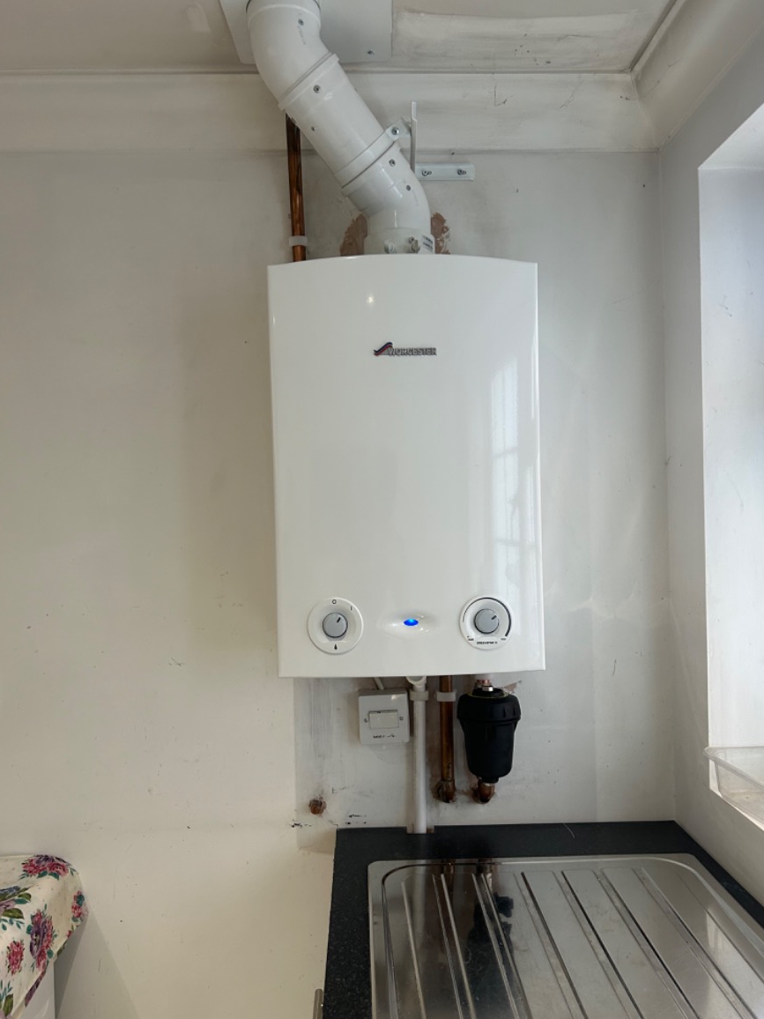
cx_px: 394
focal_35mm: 27
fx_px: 795
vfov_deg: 65.3
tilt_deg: -1.0
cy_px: 516
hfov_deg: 51.3
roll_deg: +1.4
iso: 125
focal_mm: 5.7
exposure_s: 1/100
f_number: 1.5
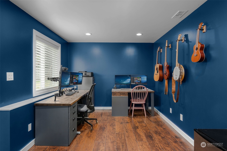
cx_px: 114
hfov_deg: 84.0
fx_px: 126
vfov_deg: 61.8
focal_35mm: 20
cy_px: 76
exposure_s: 1.3
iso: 400
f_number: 8
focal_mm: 20
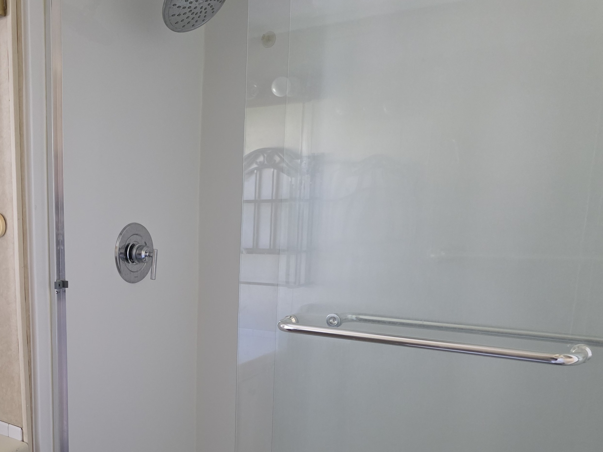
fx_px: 644
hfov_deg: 47.8
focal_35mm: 37
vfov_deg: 38.0
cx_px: 136
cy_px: 318
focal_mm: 6.3
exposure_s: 1/120
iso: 1250
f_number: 1.7
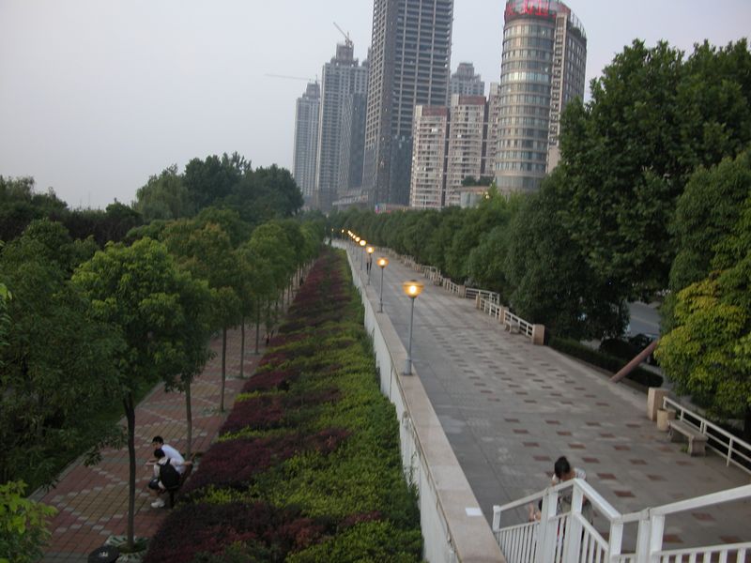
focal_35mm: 35
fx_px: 759
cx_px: 376
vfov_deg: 40.7
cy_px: 282
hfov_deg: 52.6
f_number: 2.8
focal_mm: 8.9
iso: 100
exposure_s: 1/30
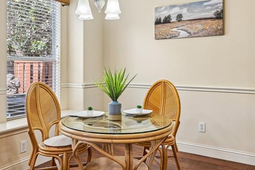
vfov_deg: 36.6
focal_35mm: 36
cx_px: 112
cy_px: 63
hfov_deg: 53.0
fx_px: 255
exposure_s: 1/40
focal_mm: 19
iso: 400
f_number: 8
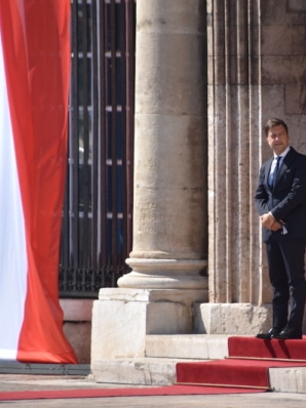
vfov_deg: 3.0
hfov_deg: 2.3
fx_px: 7705
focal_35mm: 653
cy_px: 204
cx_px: 307
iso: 100
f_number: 10
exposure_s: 1/200
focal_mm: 300
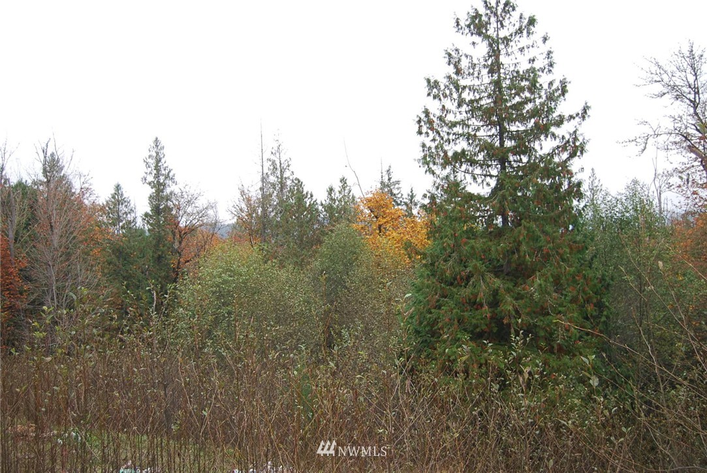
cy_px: 236
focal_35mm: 39
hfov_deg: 49.5
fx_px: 767
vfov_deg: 34.3
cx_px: 354
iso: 200
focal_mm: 26
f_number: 4
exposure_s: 1/80
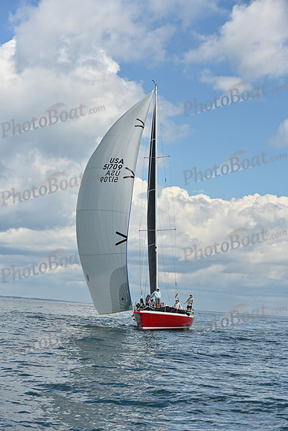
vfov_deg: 28.8
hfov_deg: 19.5
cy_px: 216
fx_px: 839
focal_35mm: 70
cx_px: 144
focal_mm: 70
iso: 250
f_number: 5.6
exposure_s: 1/1000
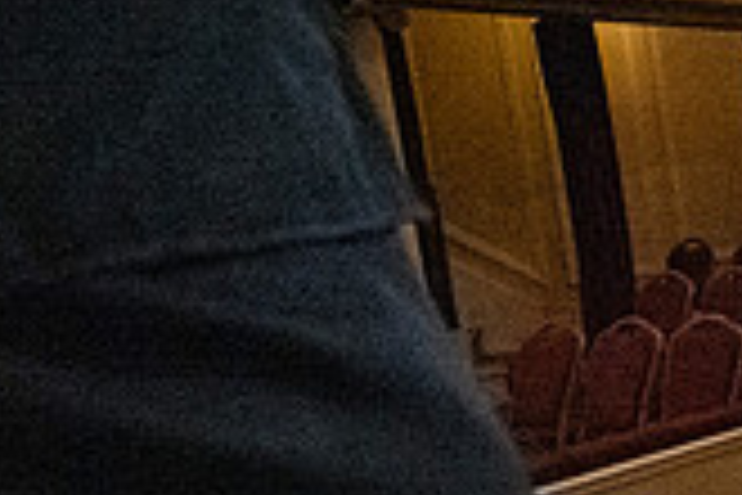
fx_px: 1195
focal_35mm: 58
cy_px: 322
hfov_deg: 24.8
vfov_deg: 23.3
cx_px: 1165
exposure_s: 1/400
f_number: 4
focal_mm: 16.5
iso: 40637
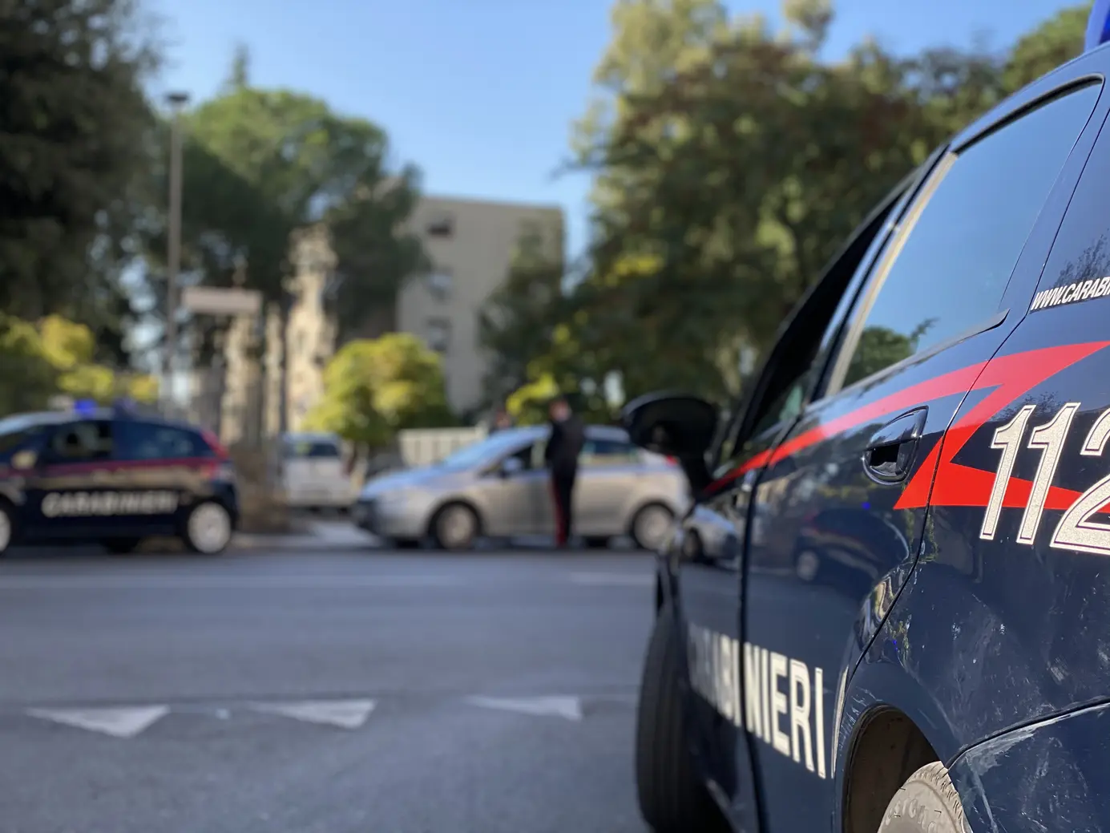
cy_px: 416
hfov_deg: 36.8
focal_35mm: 52
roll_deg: -1.5
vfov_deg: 28.0
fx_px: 1668
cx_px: 555
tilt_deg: +1.4
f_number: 2
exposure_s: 1/888
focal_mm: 6
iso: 20
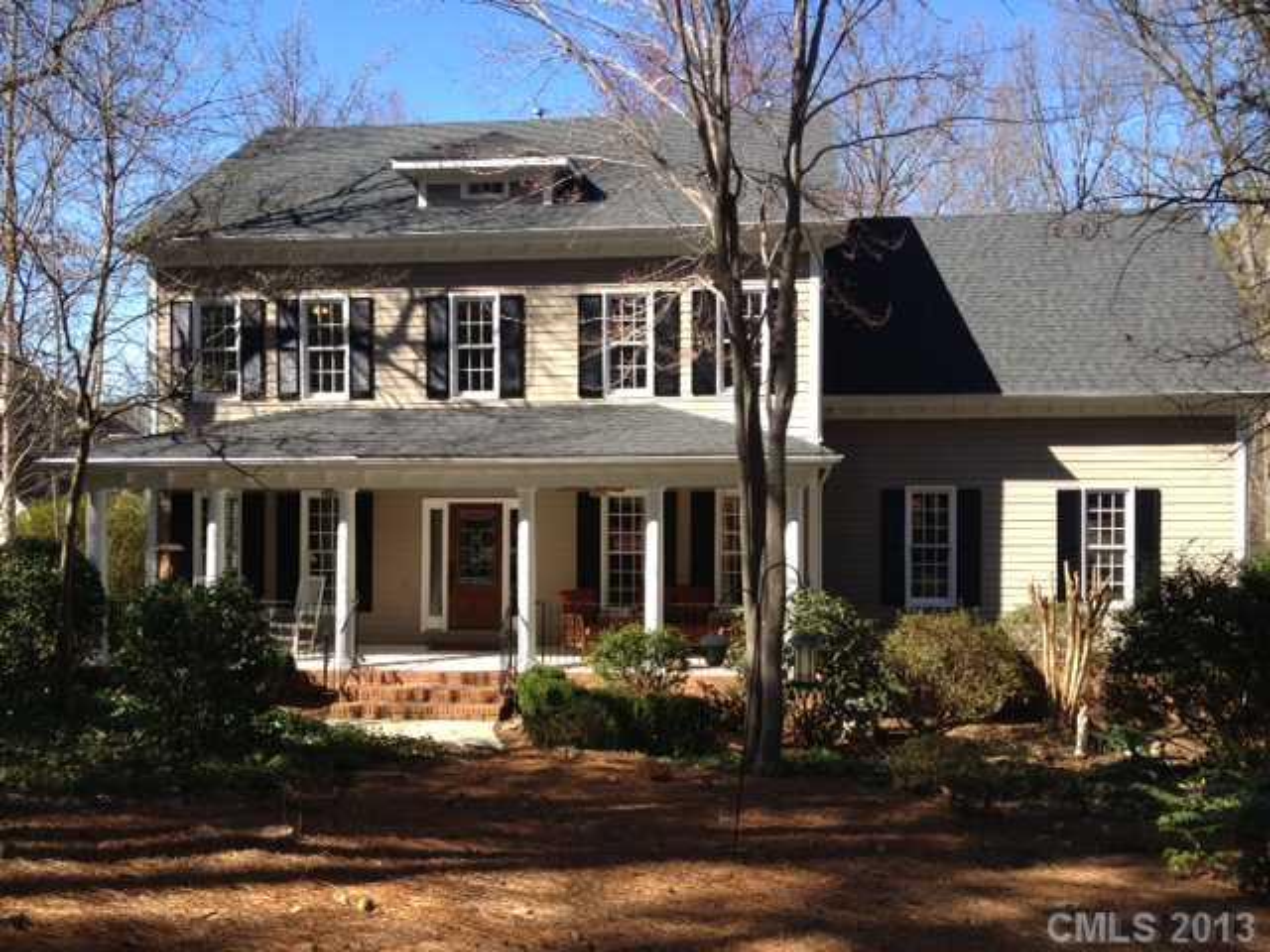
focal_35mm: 35
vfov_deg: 40.7
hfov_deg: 52.6
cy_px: 476
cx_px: 635
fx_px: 1284
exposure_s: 1/627
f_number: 2.4
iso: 50
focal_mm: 4.28
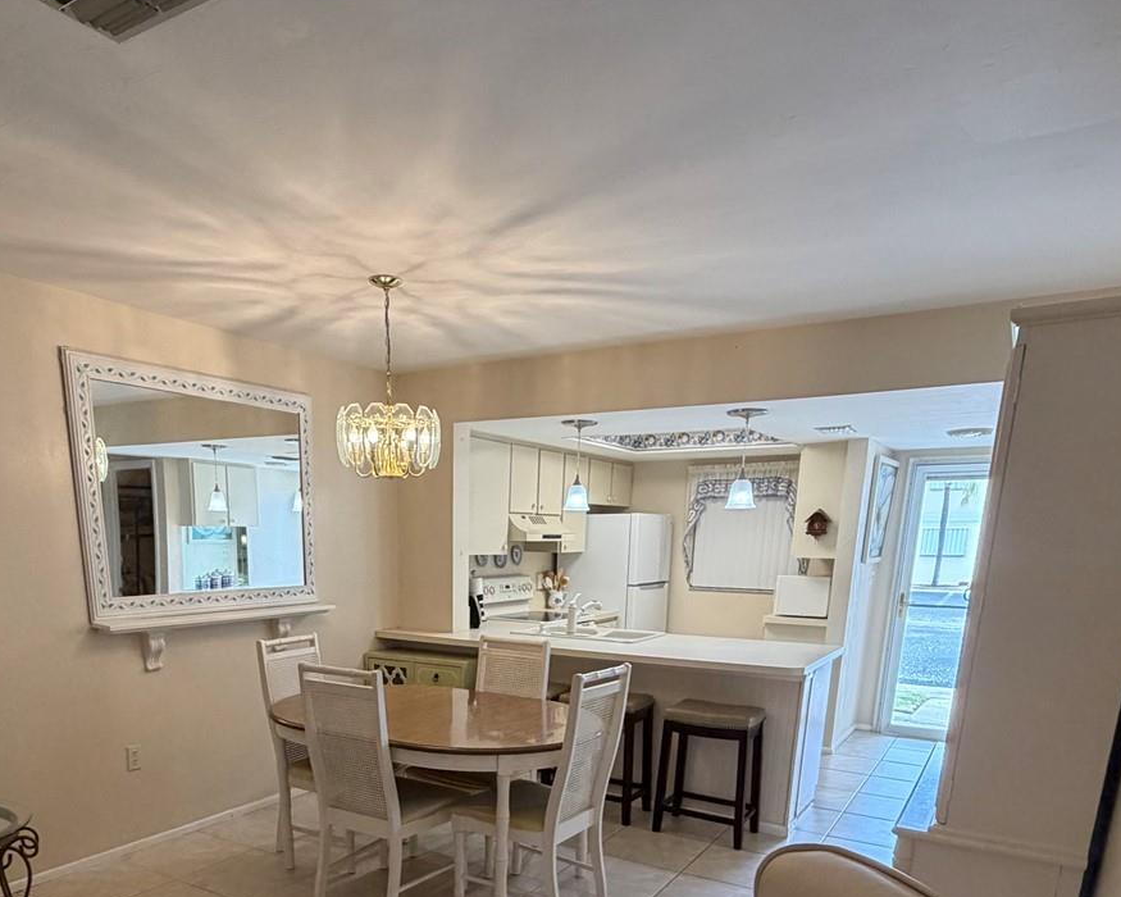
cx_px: 479
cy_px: 760
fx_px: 829
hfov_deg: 67.7
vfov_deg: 51.9
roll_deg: -0.5
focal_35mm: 25
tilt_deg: -14.4
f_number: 2.2
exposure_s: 1/120
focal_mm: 2.22
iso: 250
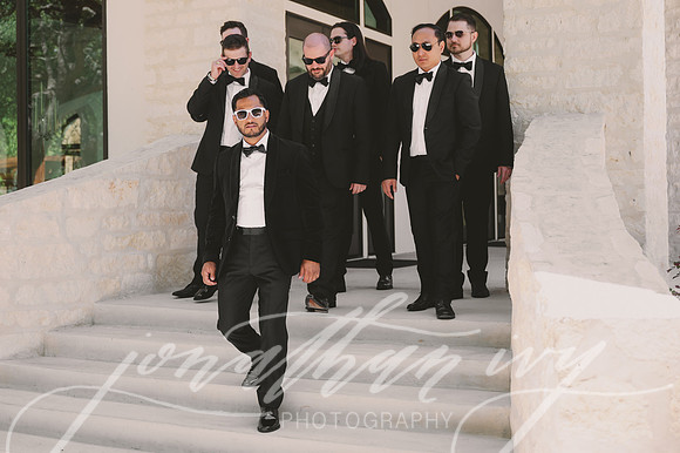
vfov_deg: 25.4
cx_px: 288
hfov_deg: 37.4
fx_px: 1001
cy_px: 192
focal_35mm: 53
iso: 160
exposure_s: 1/500
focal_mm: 46
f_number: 2.8
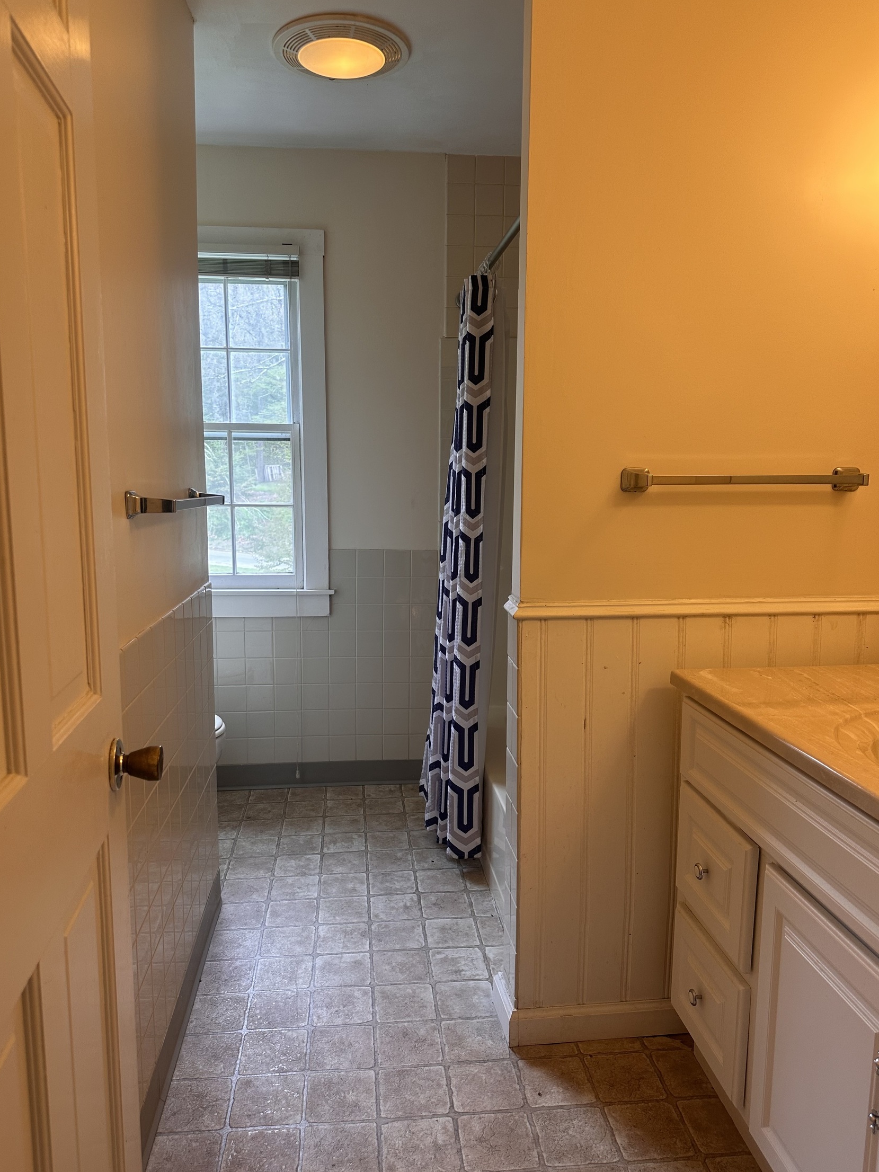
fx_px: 846
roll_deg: -1.8
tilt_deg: -7.8
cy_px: 603
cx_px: 428
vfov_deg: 69.4
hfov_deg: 54.9
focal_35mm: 25
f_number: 1.78
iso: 125
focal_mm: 6.86
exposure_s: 1/60
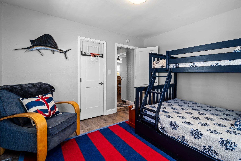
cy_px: 76
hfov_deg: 96.5
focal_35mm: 16
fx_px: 107
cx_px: 131
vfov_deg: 73.7
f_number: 8
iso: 100
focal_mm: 14
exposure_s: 1/2
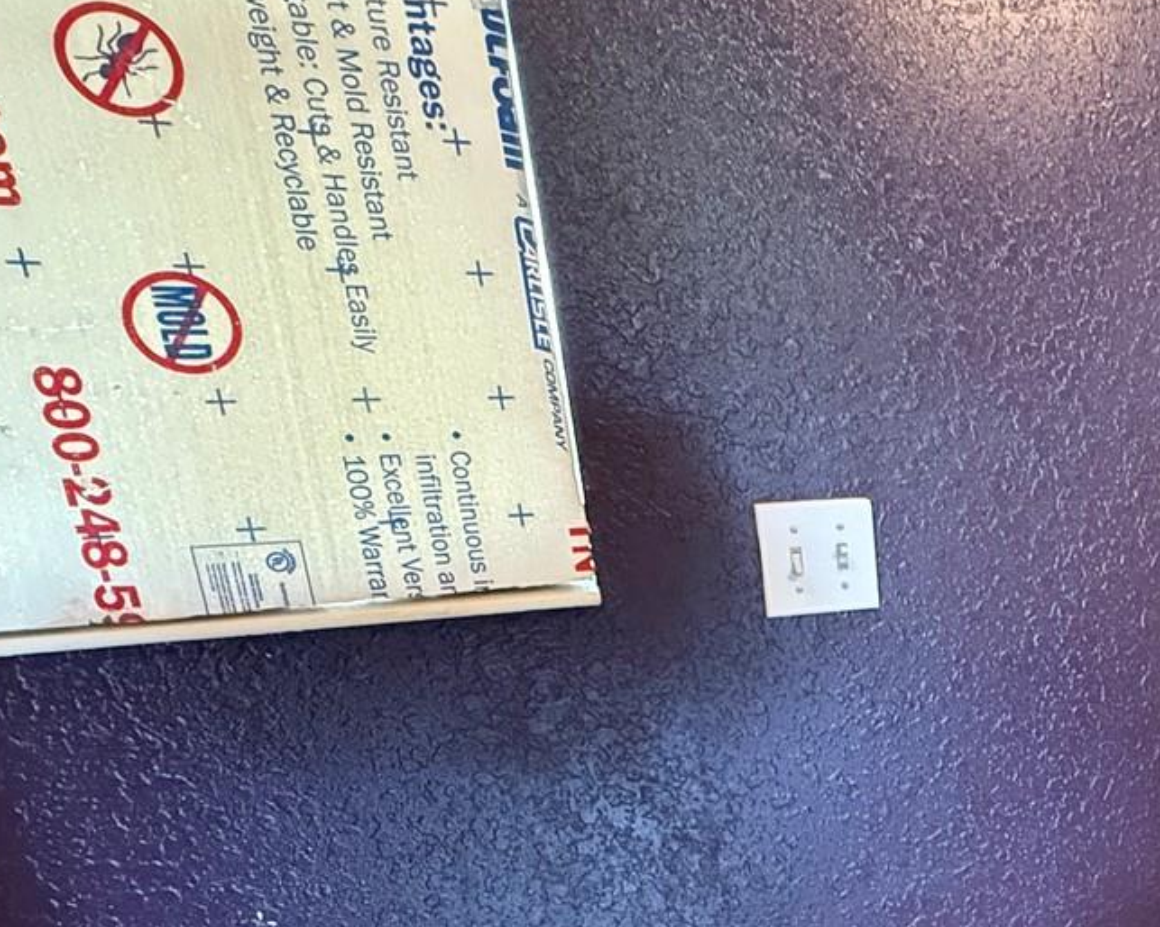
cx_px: 1133
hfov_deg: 45.5
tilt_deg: -20.8
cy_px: 774
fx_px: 1167
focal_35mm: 34
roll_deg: -0.4
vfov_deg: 41.0
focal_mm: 2.22
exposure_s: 1/60
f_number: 2.2
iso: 1000
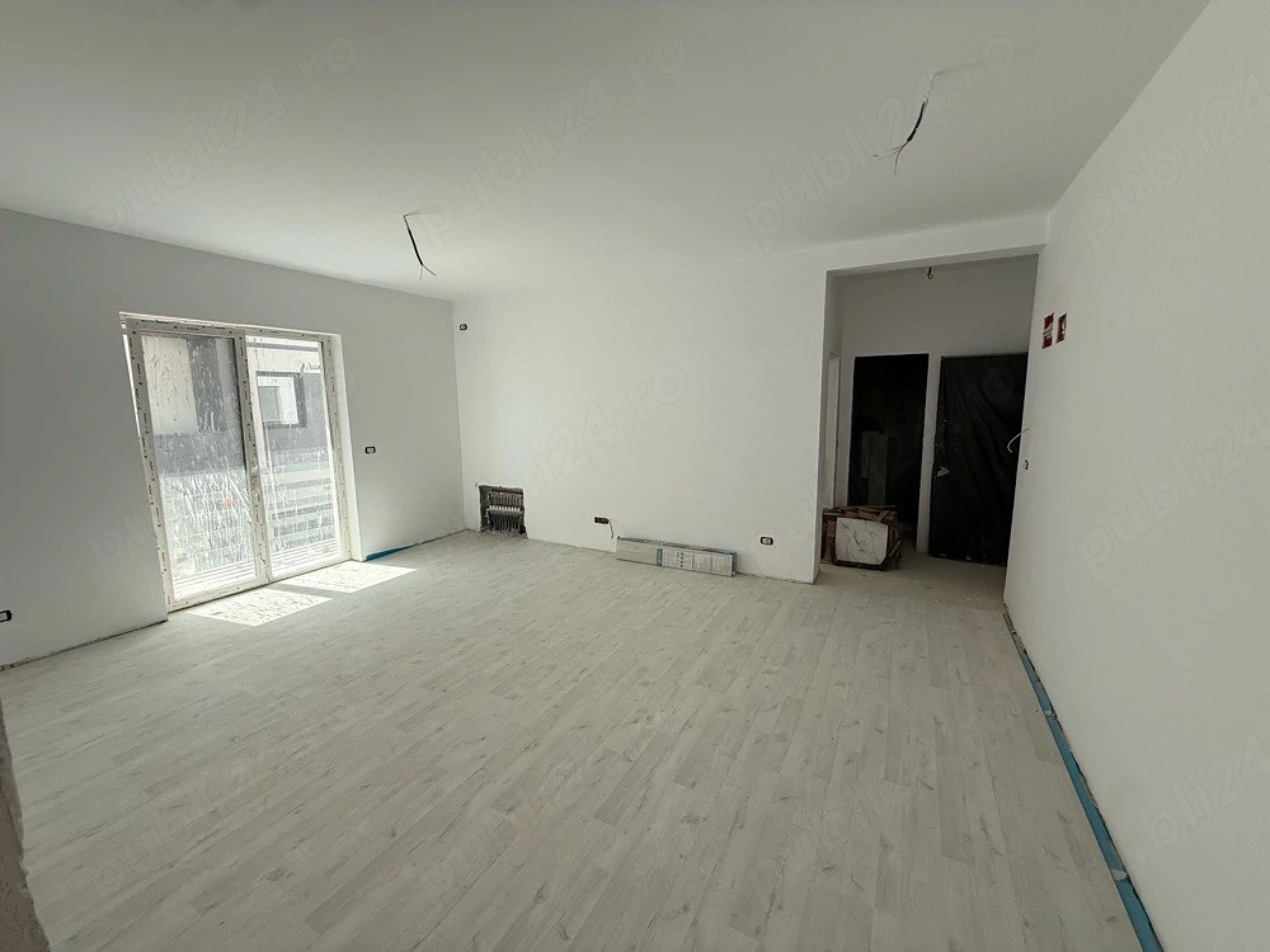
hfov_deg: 102.1
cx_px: 635
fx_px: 514
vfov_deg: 85.7
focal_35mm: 14
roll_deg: +0.5
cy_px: 476
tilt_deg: -9.1
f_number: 2.2
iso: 64
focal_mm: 2.22
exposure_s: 1/318
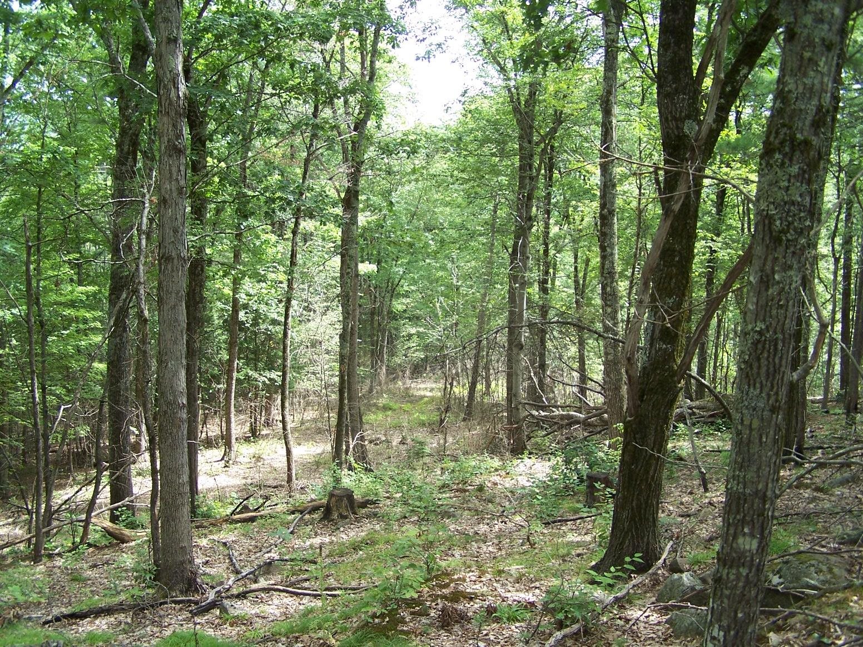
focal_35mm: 38
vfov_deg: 37.7
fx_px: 947
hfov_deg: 49.0
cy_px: 324
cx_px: 432
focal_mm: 6.3
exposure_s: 1/90
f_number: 2.8
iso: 80
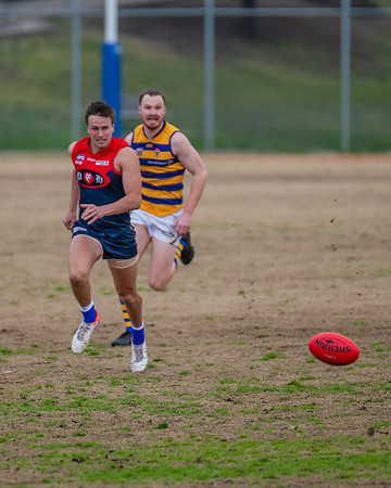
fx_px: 9436
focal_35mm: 652
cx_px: 127
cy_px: 246
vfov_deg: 3.0
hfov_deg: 2.4
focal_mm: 300
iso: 1000
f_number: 2.8
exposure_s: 1/2000
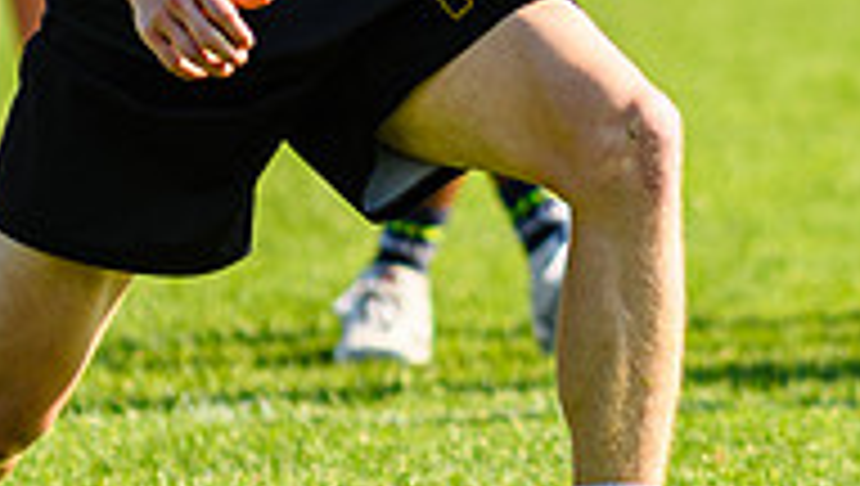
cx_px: 861
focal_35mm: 1366
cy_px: -322
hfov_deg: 1.6
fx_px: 31189
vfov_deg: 0.9
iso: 100
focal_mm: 200
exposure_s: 1/1000
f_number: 3.2
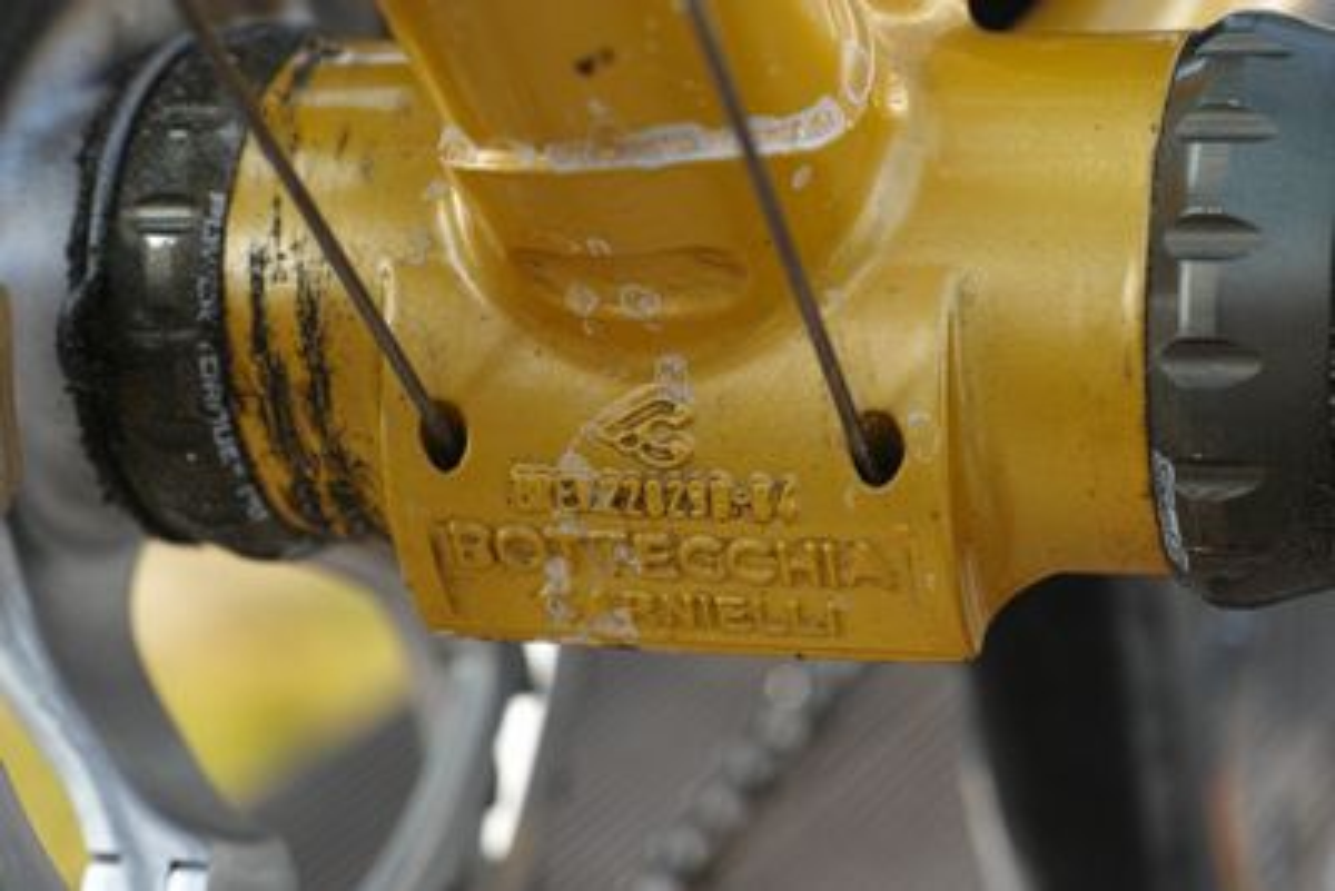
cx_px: 668
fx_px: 2782
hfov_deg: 27.0
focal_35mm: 75
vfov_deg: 18.2
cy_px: 446
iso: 125
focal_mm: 50
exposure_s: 1/125
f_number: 7.1
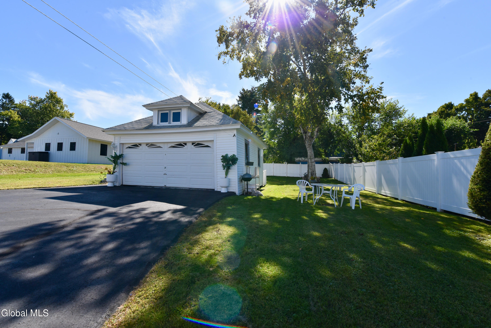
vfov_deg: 81.3
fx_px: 191
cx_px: 246
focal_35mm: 14
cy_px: 164
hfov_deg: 104.2
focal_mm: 14
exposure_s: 1/640
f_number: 11
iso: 800
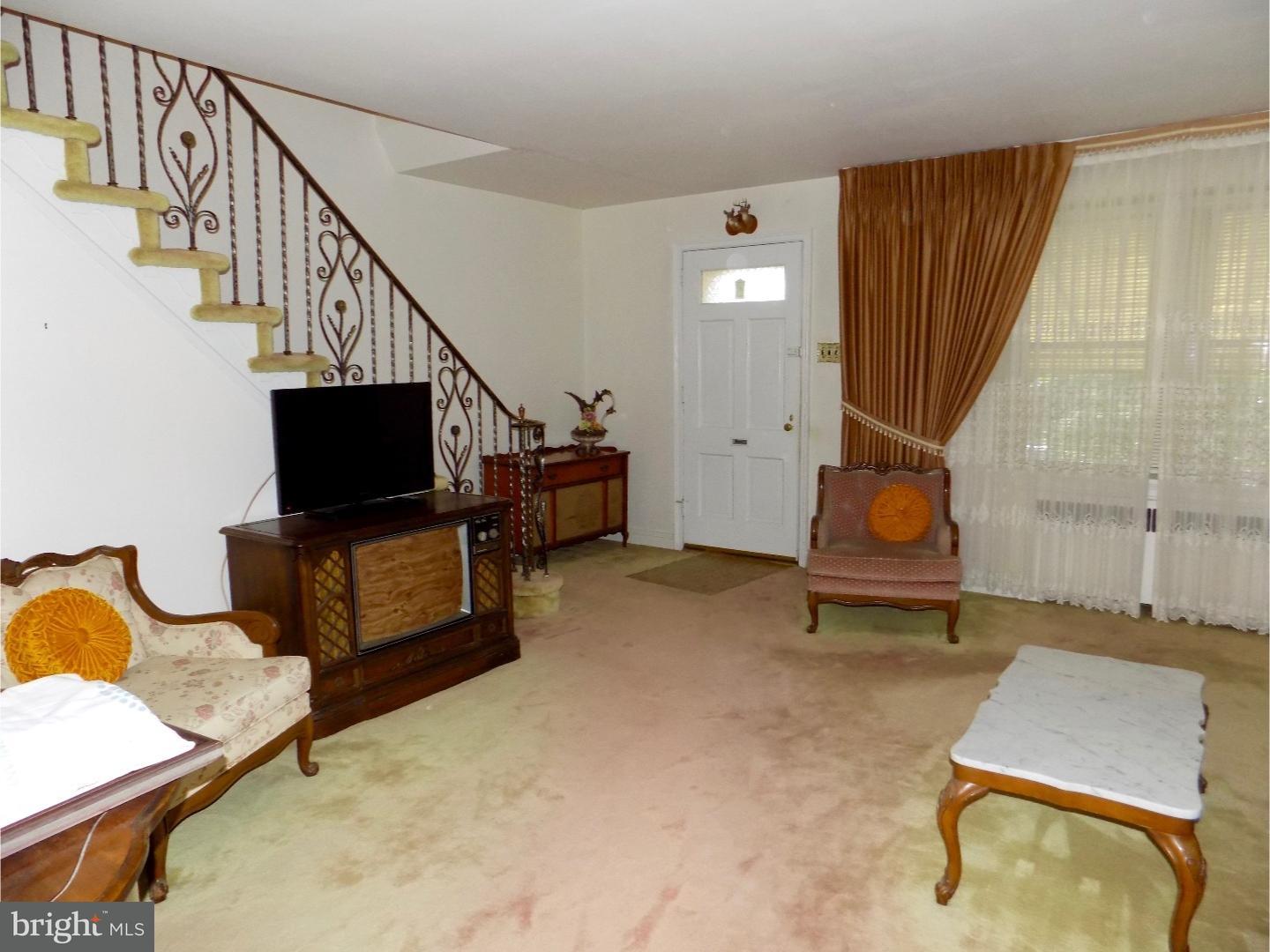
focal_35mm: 23
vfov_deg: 58.9
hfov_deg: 73.9
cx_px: 635
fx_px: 844
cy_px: 476
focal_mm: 4
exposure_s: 1/30
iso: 250
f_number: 3.1
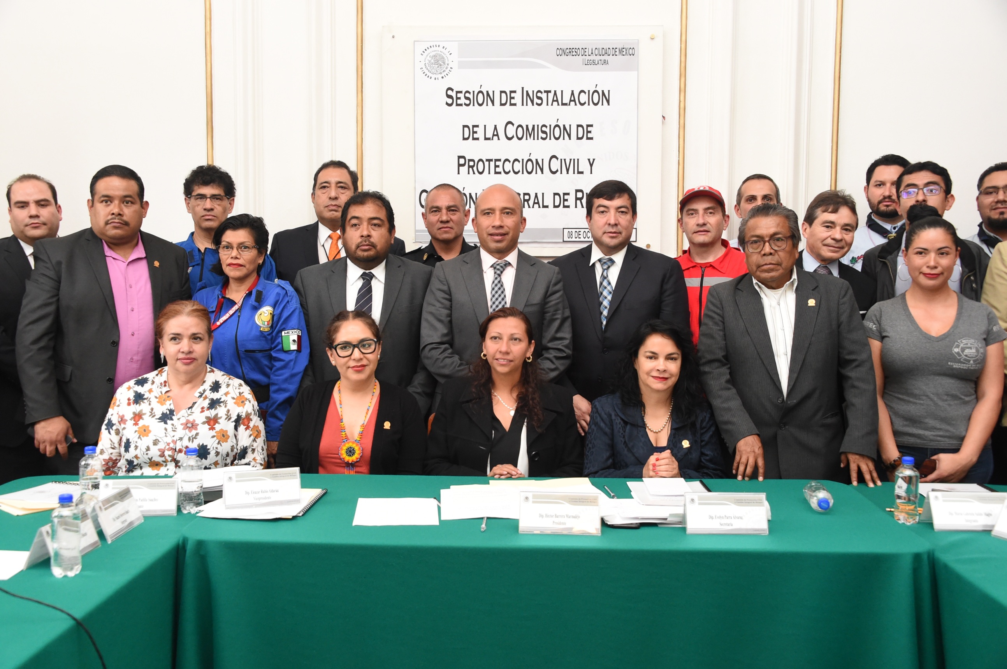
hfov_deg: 54.5
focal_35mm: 35
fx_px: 978
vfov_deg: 37.8
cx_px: 504
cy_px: 334
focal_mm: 35
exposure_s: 1/100
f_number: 6.3
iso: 5000
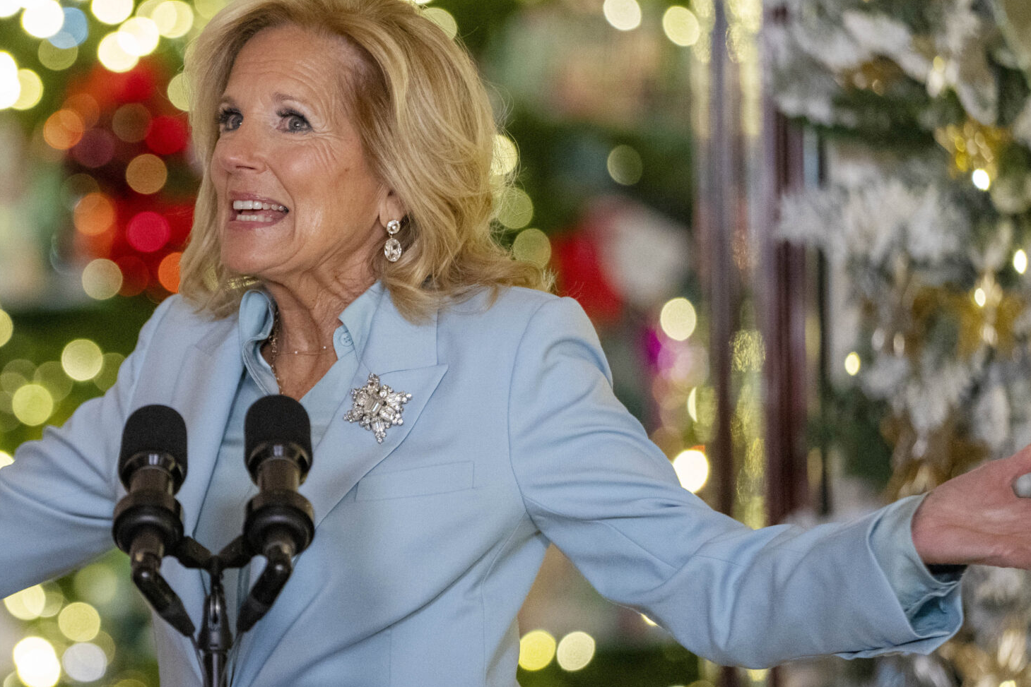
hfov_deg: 5.9
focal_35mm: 351
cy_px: 276
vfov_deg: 3.9
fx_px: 10053
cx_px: 276
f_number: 3.2
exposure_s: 1/400
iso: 3200
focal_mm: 200
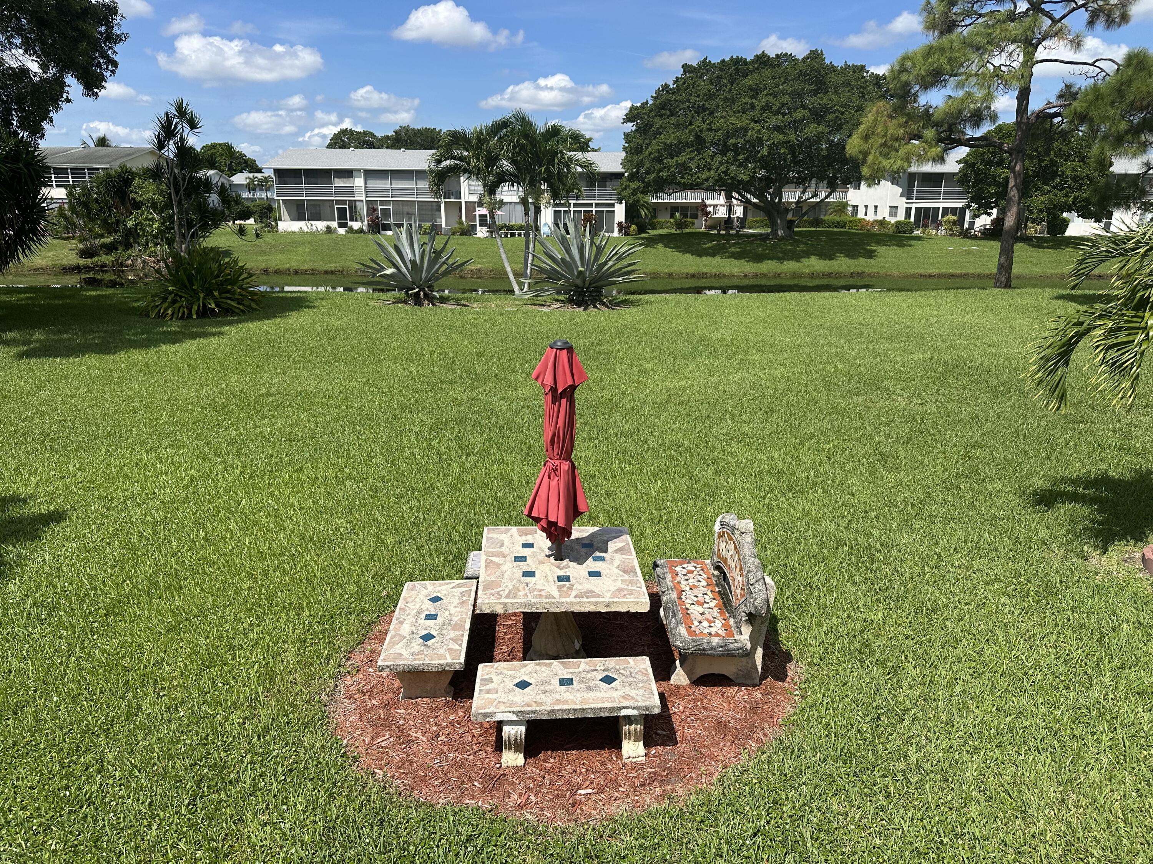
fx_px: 799
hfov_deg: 71.6
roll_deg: -0.3
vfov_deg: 56.8
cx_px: 576
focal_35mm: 24
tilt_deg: -15.6
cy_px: 432
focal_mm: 6.86
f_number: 1.78
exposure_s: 1/5000
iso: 80
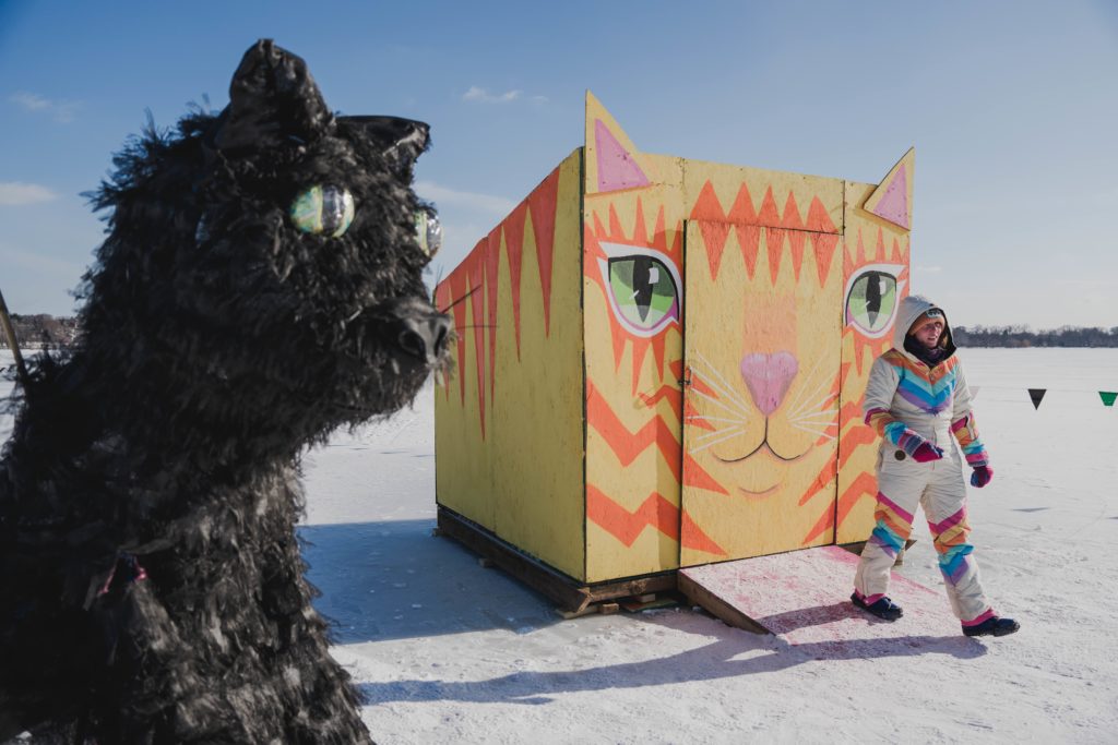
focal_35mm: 26
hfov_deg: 69.4
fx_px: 808
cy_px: 372
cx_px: 559
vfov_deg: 49.6
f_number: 3.2
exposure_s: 1/2500
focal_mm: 26
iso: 100
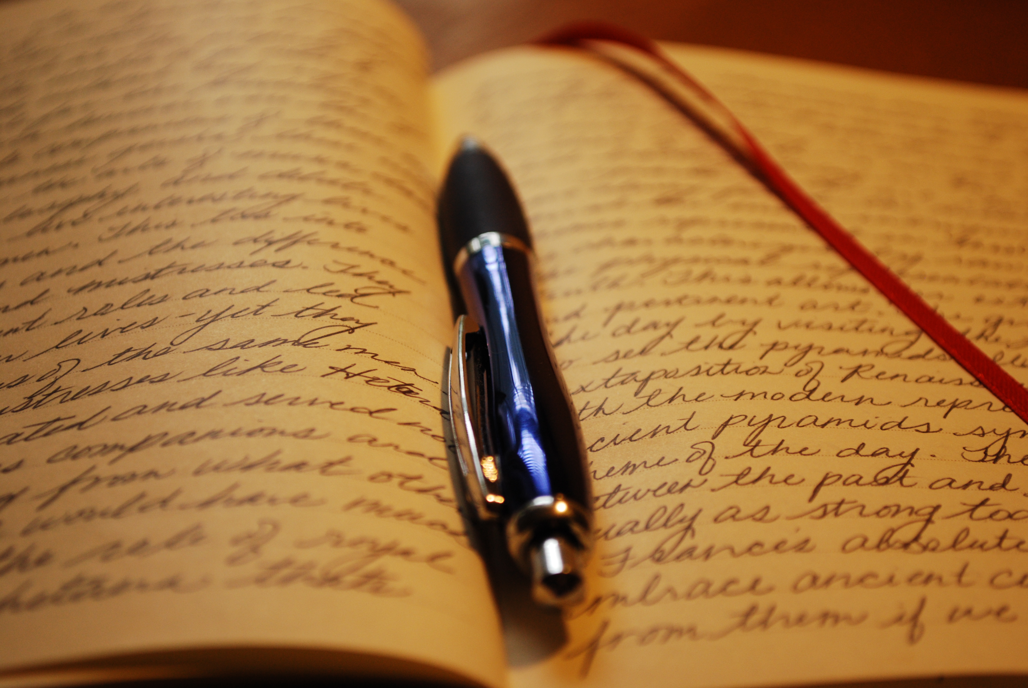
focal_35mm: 72
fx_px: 2058
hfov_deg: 28.0
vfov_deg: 19.0
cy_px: 344
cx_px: 514
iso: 400
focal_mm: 48
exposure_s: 1/60
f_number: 5.6
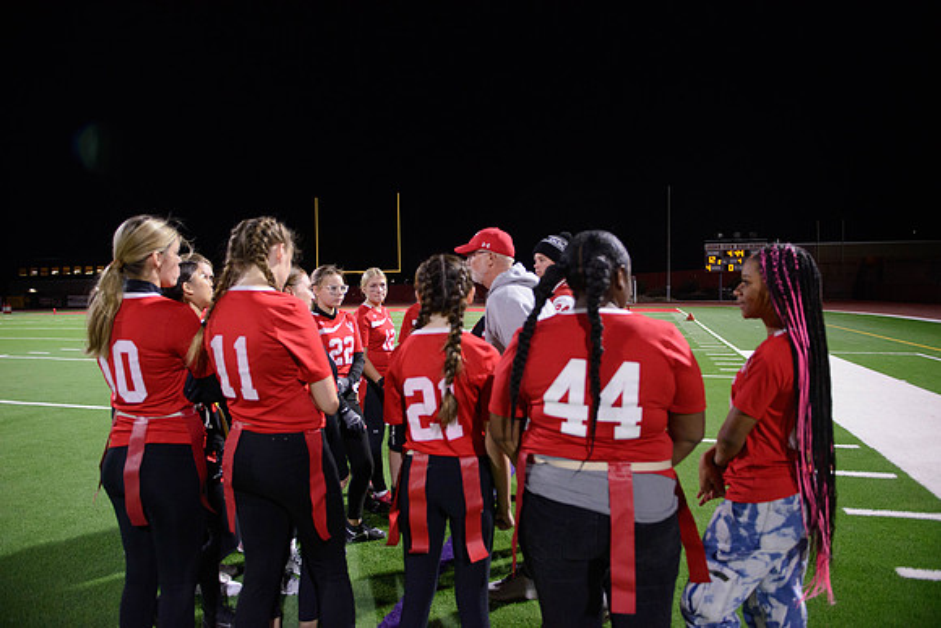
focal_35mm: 24
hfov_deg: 73.7
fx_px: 627
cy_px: 314
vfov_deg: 53.2
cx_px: 470
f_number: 2.8
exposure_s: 1/320
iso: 3200
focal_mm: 24
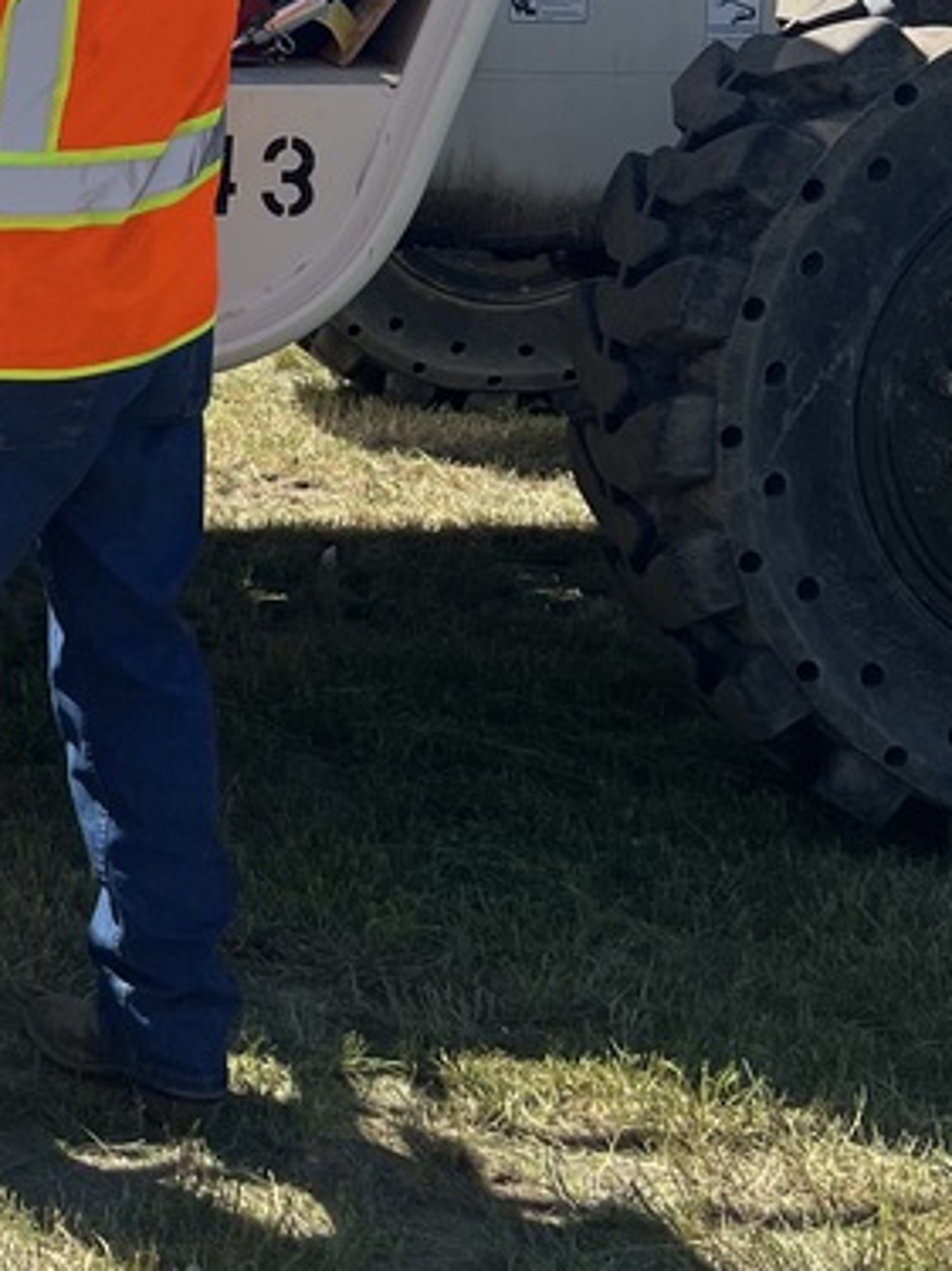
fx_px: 2605
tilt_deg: -6.6
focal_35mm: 71
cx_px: -312
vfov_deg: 26.0
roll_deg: -0.6
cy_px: 3
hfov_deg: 19.1
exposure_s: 1/2915
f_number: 1.5
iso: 50
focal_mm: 5.7
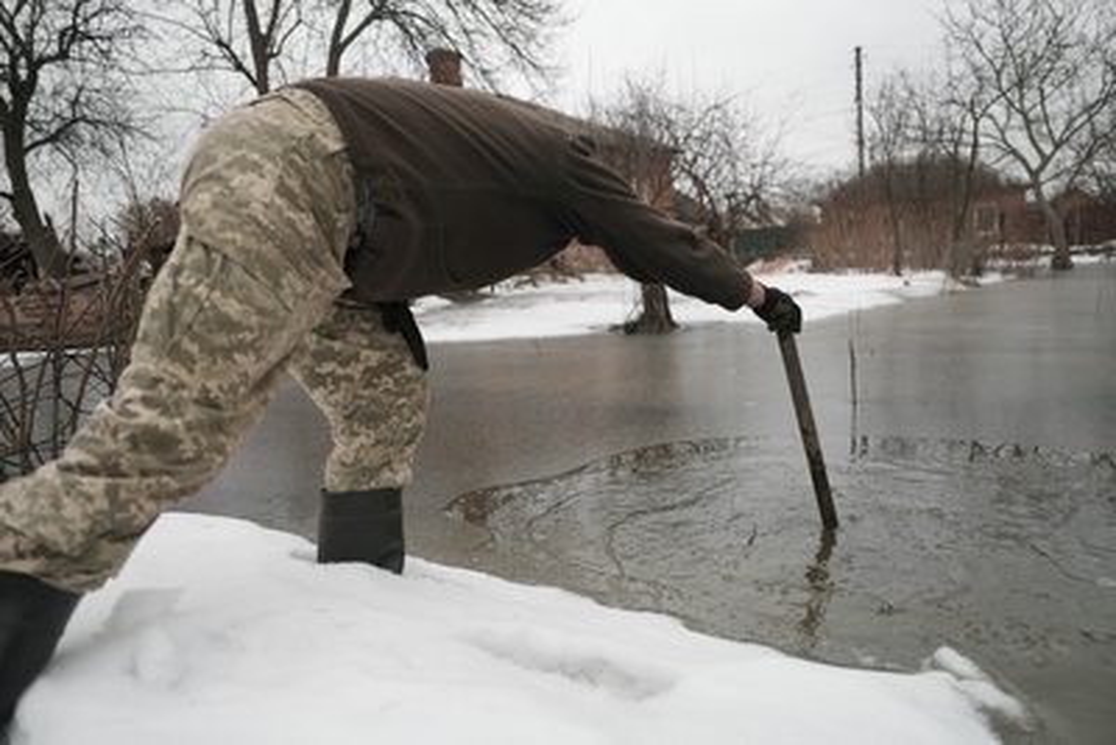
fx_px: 744
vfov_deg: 53.2
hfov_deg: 73.7
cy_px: 372
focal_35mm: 24
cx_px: 558
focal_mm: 24
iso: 400
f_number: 2.8
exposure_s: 1/400
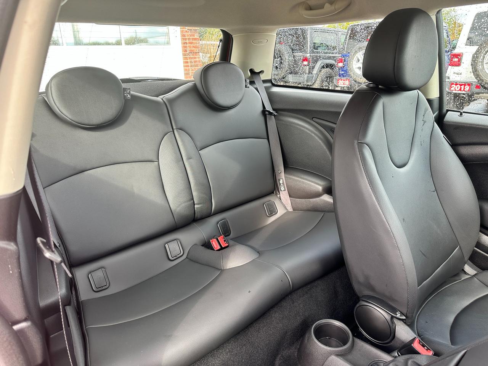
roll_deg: +2.3
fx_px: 338
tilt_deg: -19.8
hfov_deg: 71.6
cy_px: 183
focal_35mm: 24
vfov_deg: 56.8
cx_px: 244
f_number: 1.78
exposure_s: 1/126
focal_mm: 6.86
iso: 100
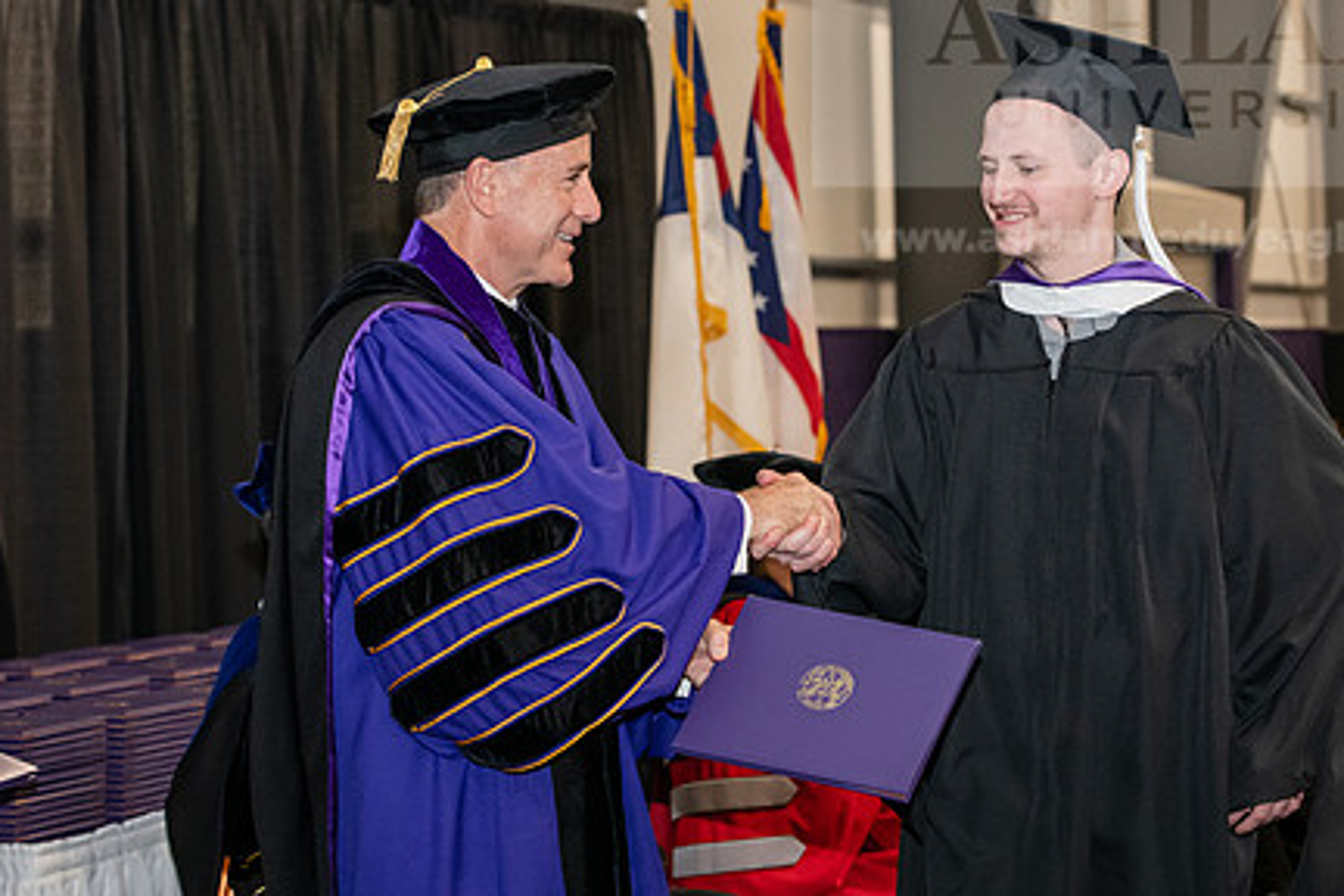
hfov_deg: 21.7
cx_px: 719
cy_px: 303
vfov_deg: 14.5
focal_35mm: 94
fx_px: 3509
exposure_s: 1/200
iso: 2500
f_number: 5
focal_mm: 70
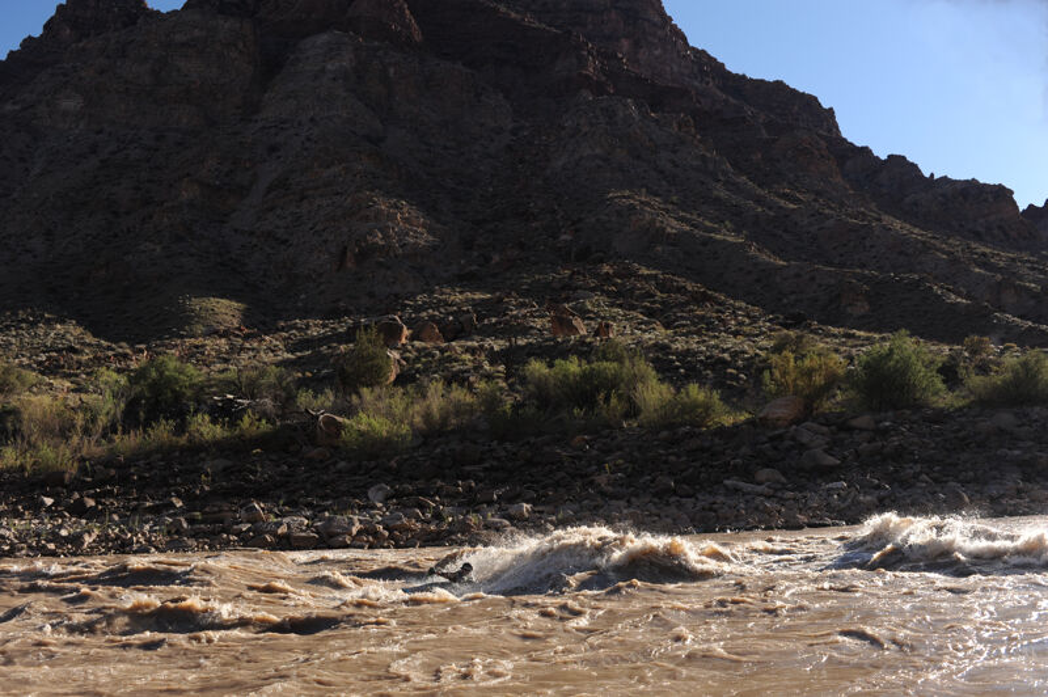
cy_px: 348
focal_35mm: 35
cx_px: 524
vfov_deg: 37.8
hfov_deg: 54.5
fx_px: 1018
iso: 200
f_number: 6.3
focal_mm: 35
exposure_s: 1/800
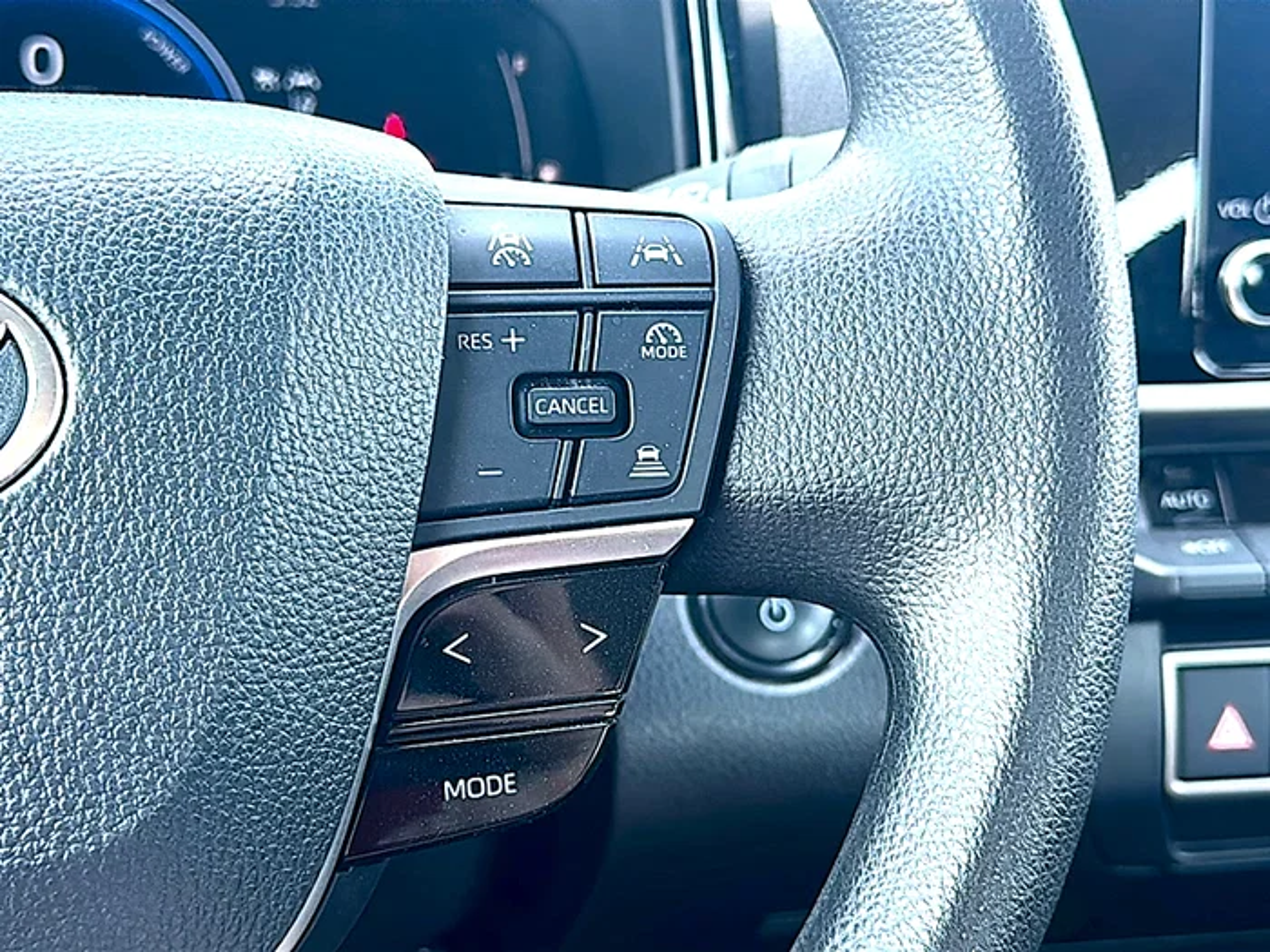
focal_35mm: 45
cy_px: 476
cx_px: 635
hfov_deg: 42.1
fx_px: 1651
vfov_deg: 32.2
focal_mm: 6.86
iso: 50
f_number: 1.78
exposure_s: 1/52
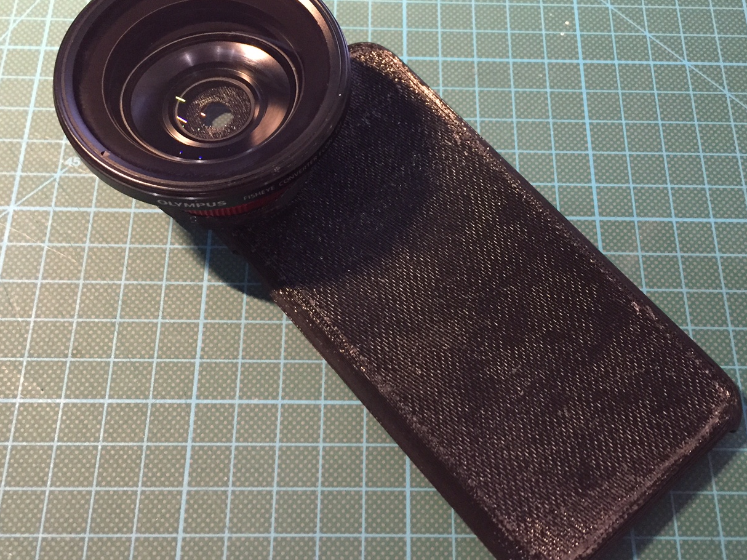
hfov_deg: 47.9
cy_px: 275
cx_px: 386
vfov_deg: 36.8
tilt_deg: -66.3
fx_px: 841
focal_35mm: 39
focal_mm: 4.15
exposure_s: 1/17
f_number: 2.2
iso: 250
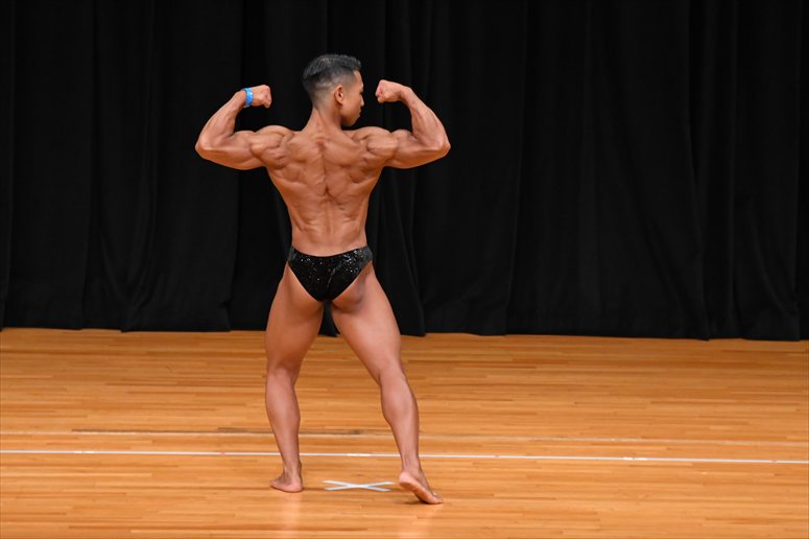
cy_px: 270
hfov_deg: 7.2
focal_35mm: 285
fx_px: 6402
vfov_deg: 4.8
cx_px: 404
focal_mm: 190
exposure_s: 1/400
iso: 3200
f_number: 5.6
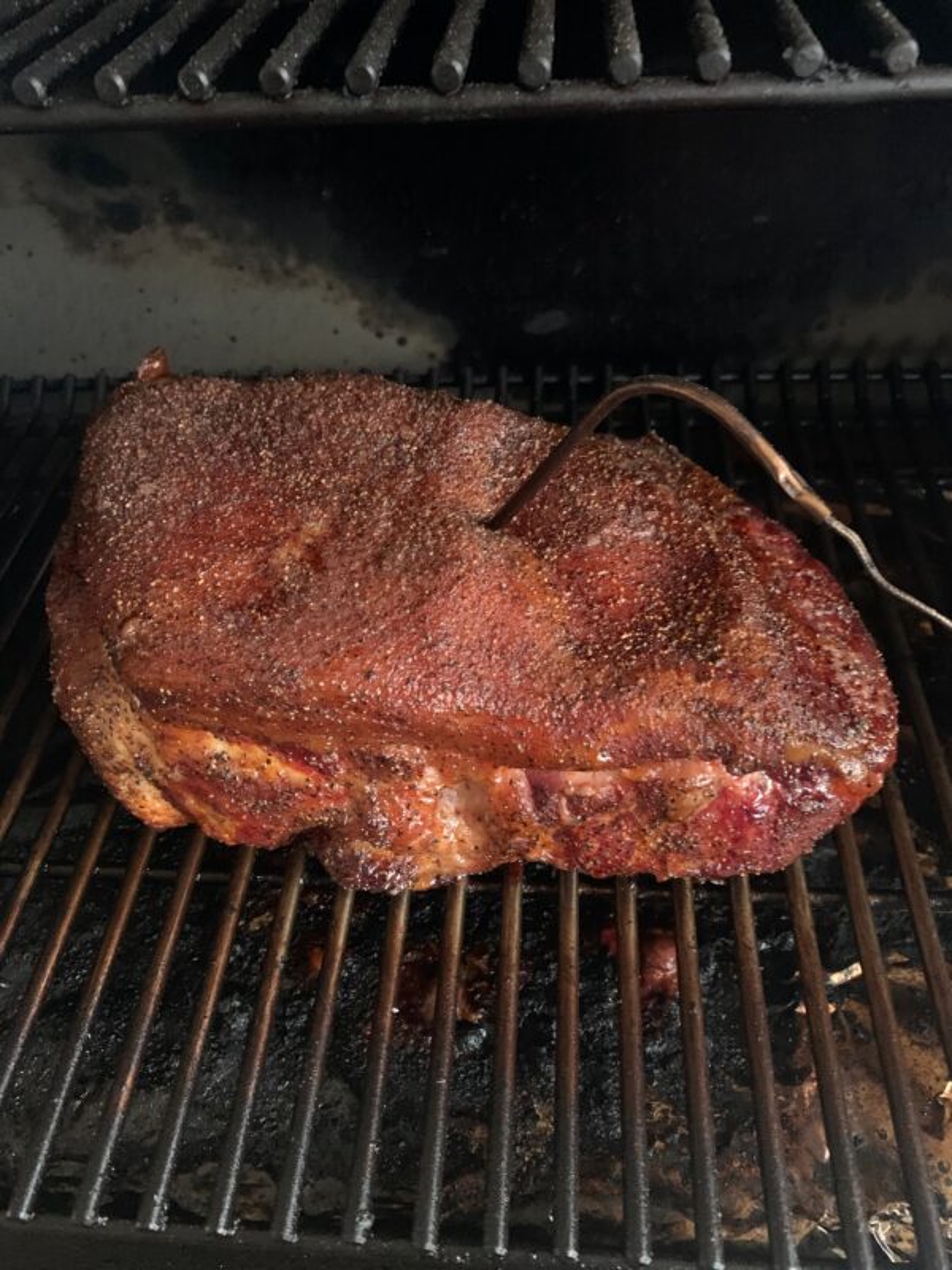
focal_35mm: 26
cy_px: 635
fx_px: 953
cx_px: 476
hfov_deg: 53.1
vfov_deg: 67.3
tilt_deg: -46.2
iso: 800
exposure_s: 1/15
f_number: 1.8
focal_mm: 4.25
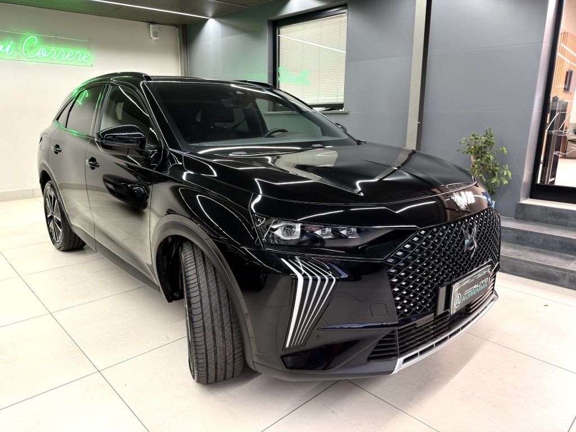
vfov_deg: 56.8
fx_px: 399
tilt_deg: -13.6
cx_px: 288
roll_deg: +0.0
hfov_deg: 71.6
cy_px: 216
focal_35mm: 24
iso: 320
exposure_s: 1/33
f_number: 1.78
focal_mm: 6.76
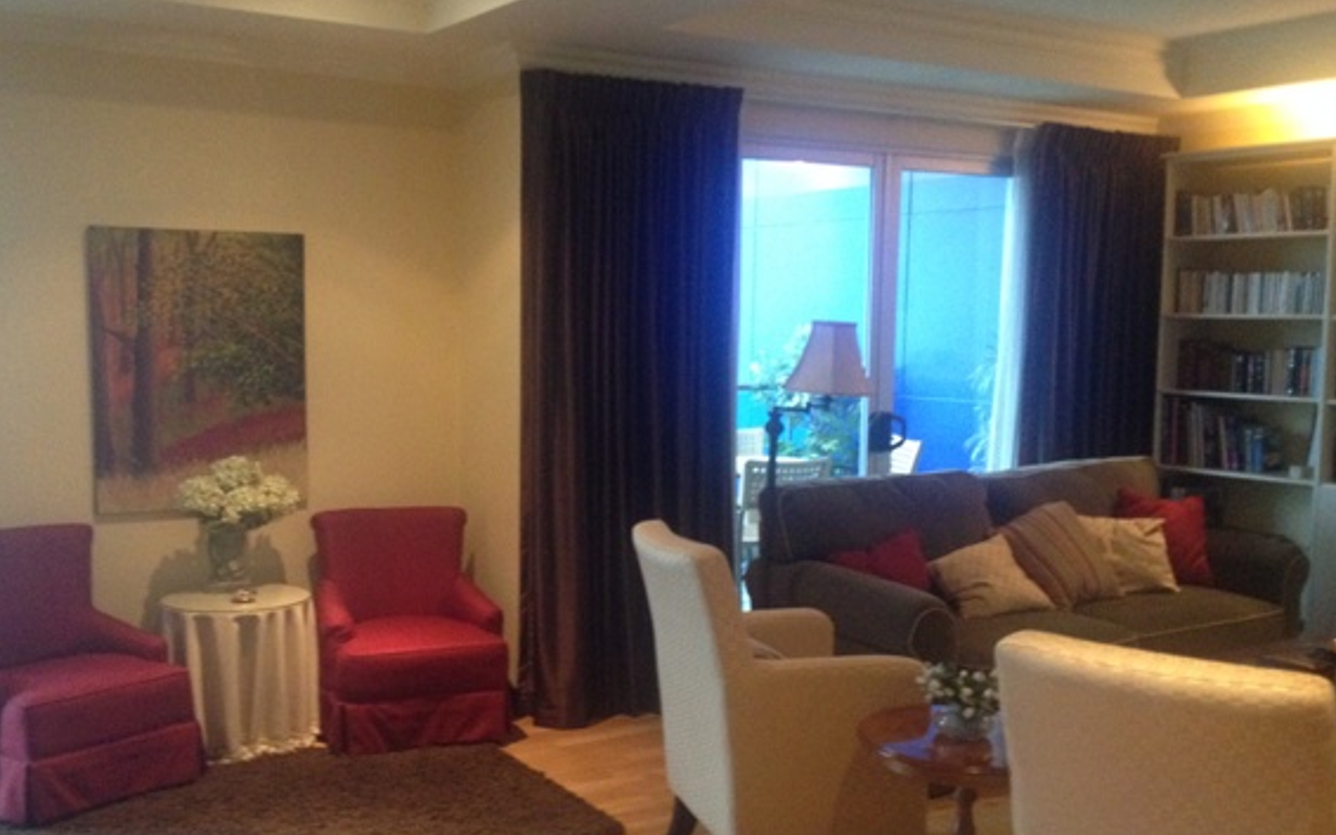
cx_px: 641
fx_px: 1529
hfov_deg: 47.2
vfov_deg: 30.5
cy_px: 440
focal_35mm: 42
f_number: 2.4
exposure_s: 1/20
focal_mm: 4.28
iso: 400
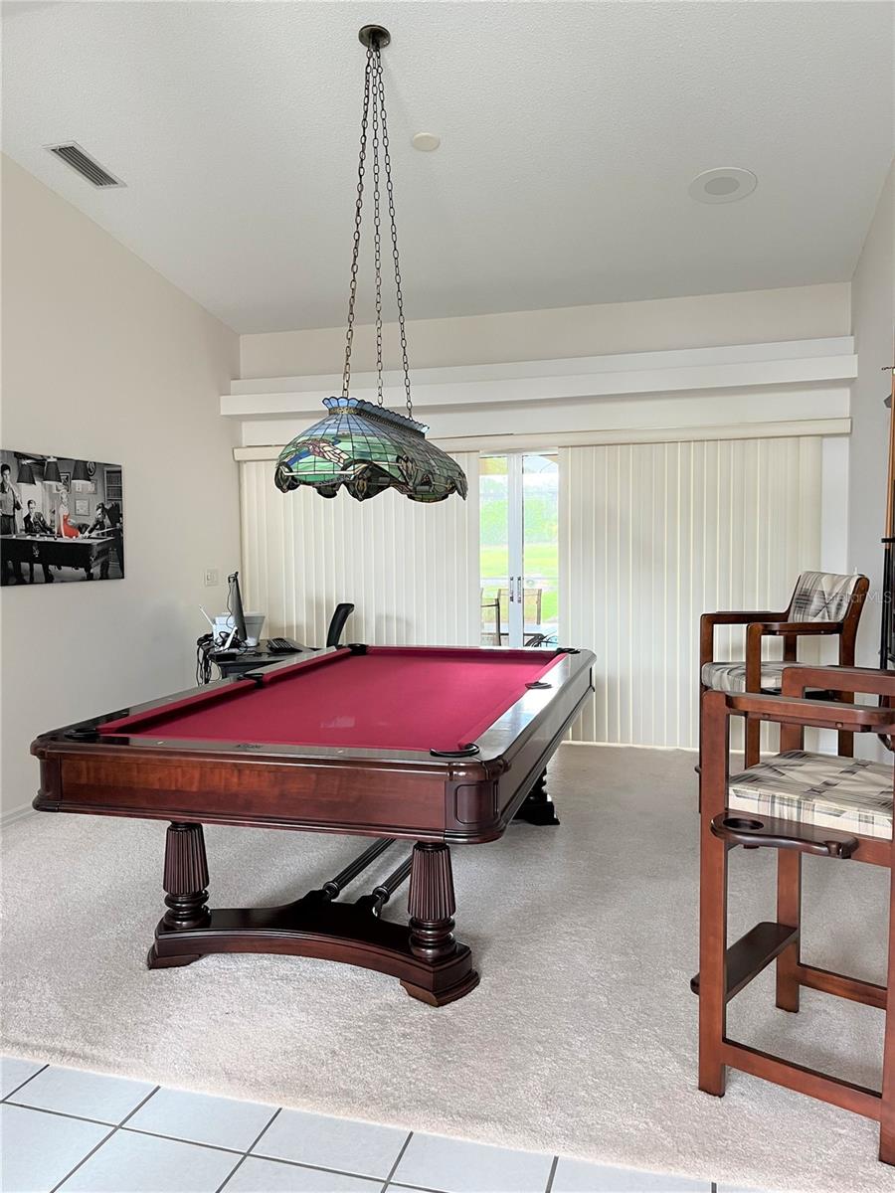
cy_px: 596
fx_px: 896
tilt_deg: -4.2
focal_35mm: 26
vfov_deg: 67.3
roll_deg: +1.2
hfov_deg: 53.1
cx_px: 448
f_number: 1.6
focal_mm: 5.1
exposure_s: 1/74
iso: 125
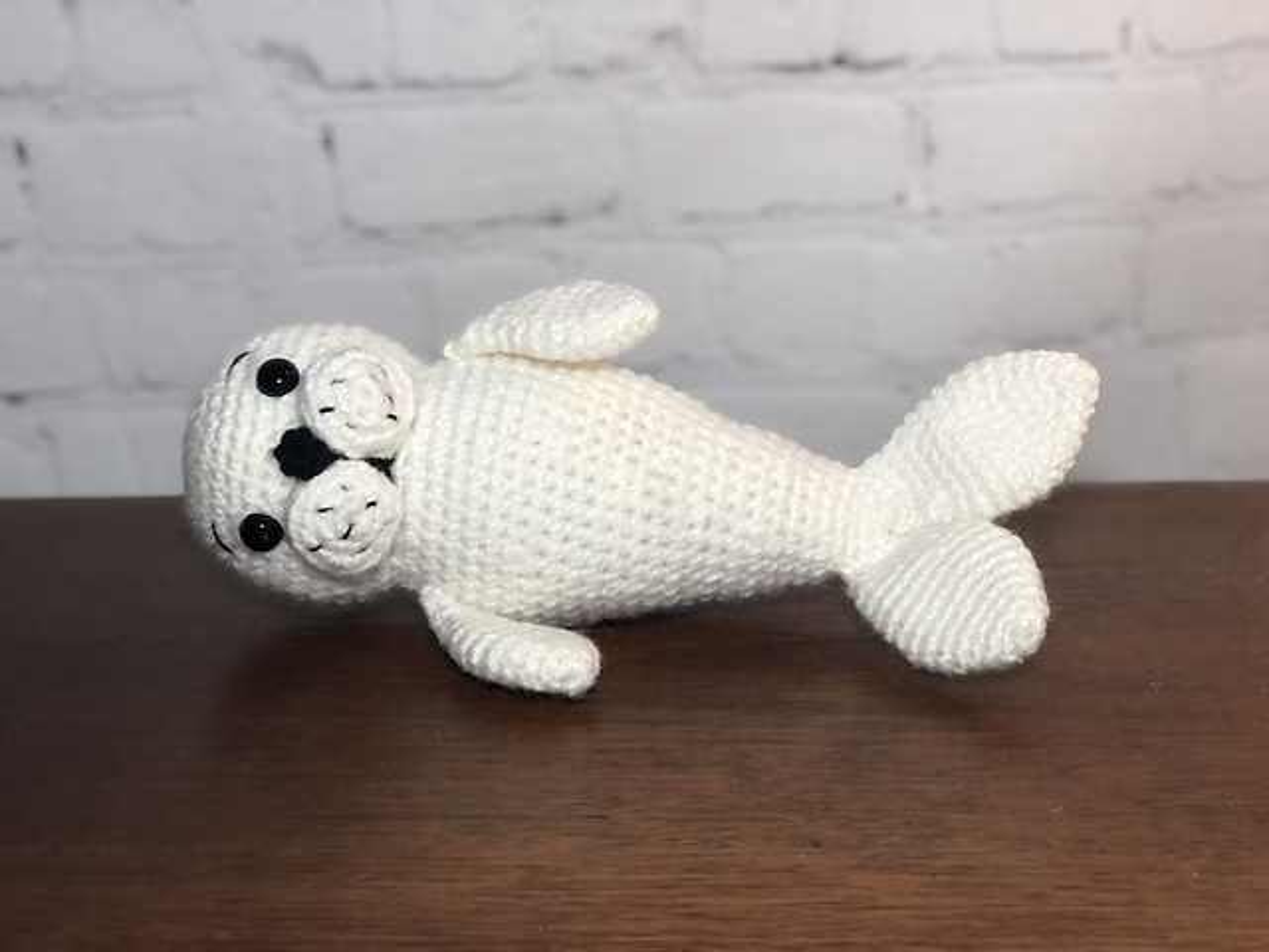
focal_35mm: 57
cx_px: 634
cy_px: 476
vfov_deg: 25.7
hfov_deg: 33.8
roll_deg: +1.4
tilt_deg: -19.3
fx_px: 2090
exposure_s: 1/30
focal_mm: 6.6
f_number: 2.8
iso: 32
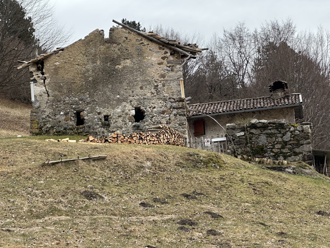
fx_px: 734
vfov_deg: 19.1
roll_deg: +4.4
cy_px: 124
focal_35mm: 77
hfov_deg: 25.3
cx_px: 165
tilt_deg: +14.1
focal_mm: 9
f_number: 2.8
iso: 32
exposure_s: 1/364
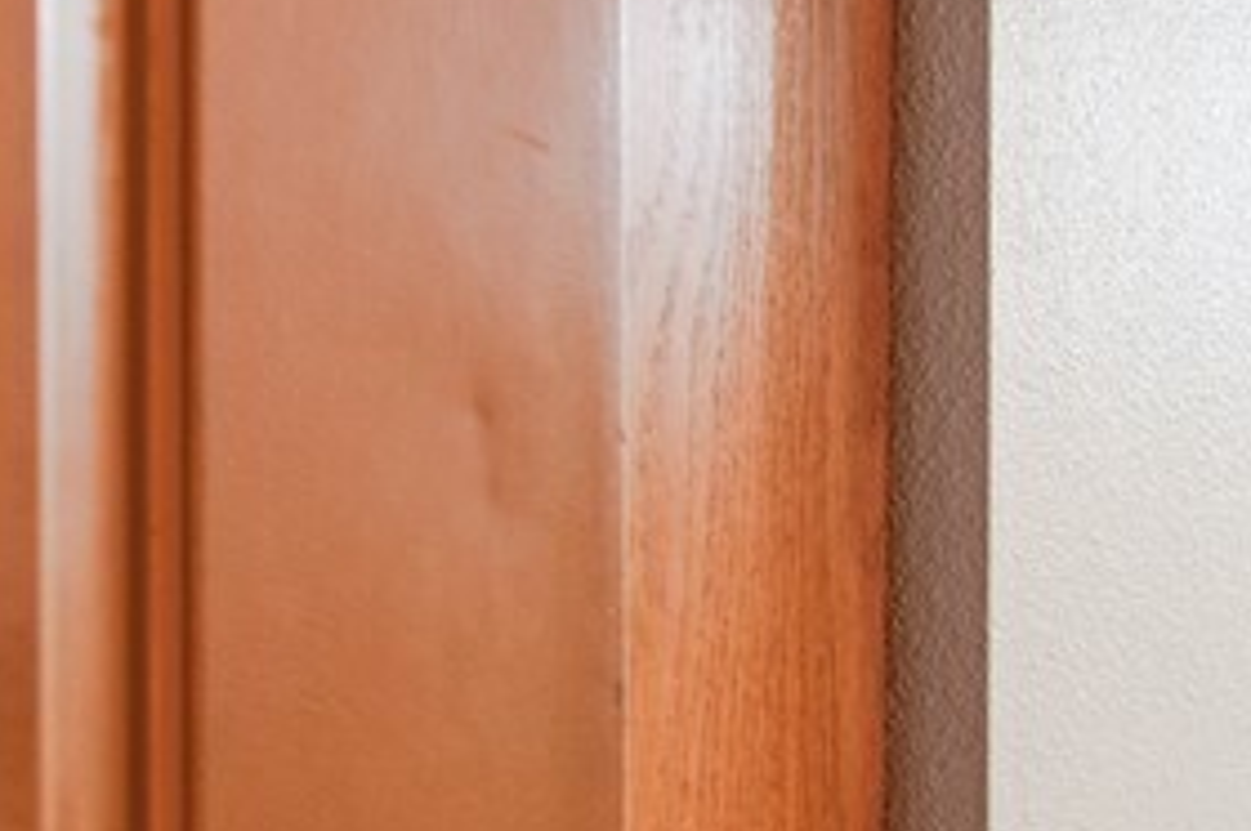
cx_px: 2267
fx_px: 2950
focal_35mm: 85
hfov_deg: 18.5
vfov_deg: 14.9
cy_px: 1240
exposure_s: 1/160
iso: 200
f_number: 5.6
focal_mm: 14
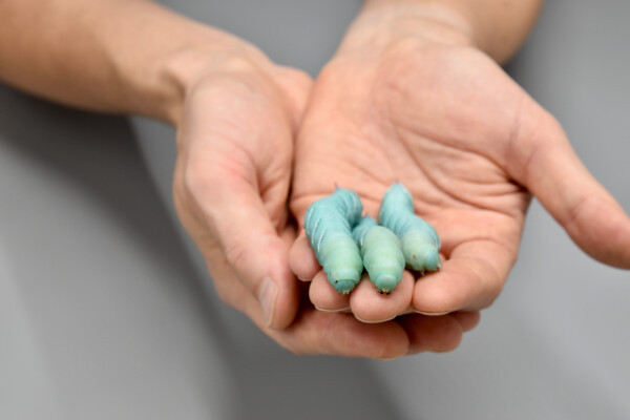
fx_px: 1181
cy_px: 210
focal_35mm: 68
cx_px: 315
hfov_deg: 29.9
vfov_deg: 20.2
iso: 400
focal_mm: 45
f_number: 7.1
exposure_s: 1/200
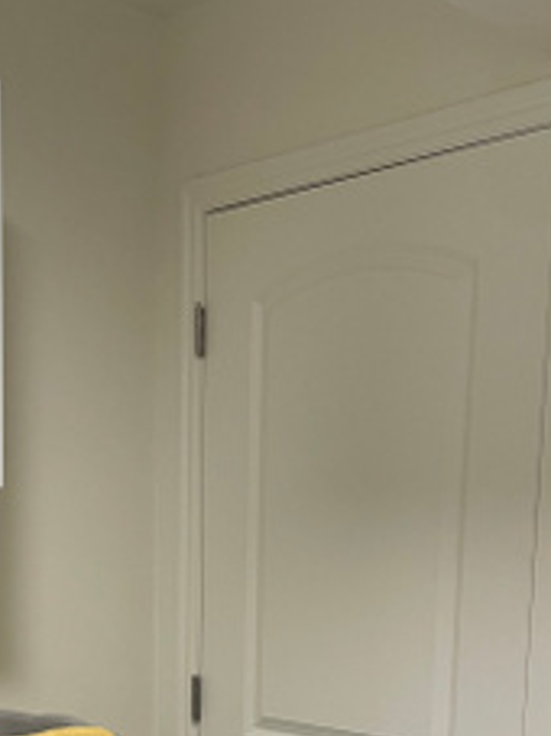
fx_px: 1168
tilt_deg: -8.3
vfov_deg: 32.5
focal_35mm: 55
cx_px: 165
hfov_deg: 26.3
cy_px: 717
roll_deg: -0.2
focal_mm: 4.2
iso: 80
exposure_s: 1/60
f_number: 1.6
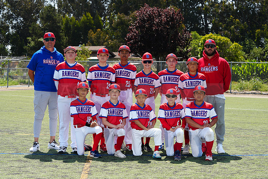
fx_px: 521
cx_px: 134
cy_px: 90
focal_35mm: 70
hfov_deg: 28.8
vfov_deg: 19.5
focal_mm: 70
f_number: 8
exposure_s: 1/250
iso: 160
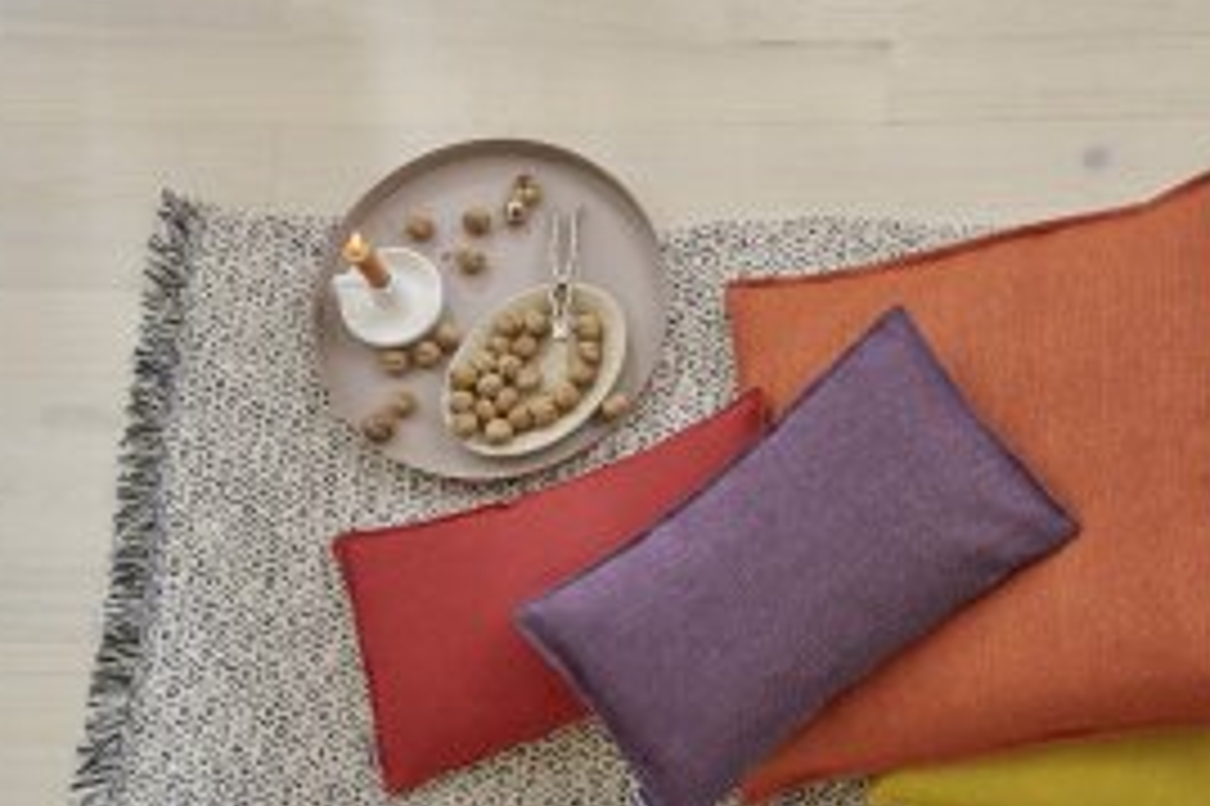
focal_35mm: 67
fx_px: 2250
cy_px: 552
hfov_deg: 29.7
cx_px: 868
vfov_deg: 20.2
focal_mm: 45
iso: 640
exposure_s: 1/125
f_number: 6.3
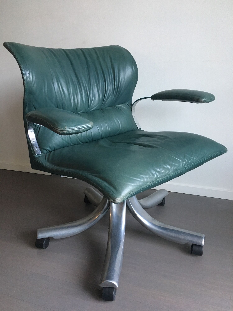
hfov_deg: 48.2
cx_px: 116
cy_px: 156
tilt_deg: -21.3
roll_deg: +1.6
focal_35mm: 29
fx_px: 260
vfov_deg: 61.7
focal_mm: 4.15
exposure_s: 1/33
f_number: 2.2
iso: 200
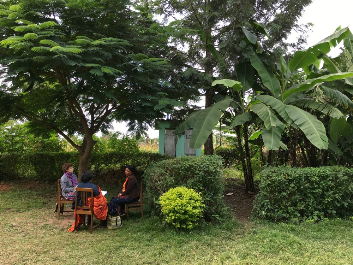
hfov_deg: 61.7
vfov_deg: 48.2
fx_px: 296
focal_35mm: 29
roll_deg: +0.0
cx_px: 176
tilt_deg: +5.3
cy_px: 132
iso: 25
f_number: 2.2
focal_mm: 4.15
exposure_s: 1/247
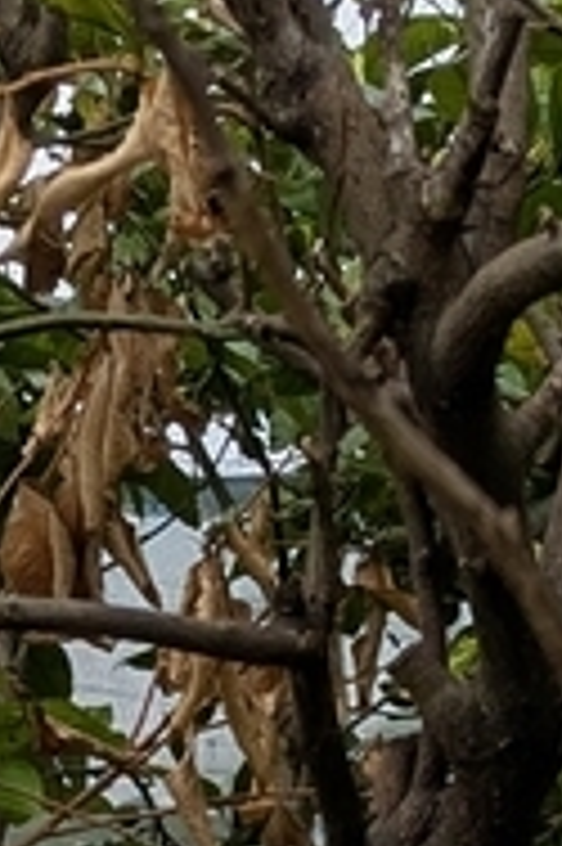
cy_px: 405
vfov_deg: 12.4
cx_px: -223
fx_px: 3894
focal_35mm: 166
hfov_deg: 8.1
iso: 53
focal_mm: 5.43
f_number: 1.89
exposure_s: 1/2632
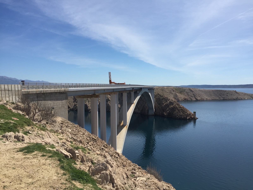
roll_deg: +0.8
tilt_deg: -1.3
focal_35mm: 29
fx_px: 212
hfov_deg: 61.7
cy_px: 95
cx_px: 126
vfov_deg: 48.2
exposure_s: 1/3049
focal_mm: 4.15
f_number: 2.2
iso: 32
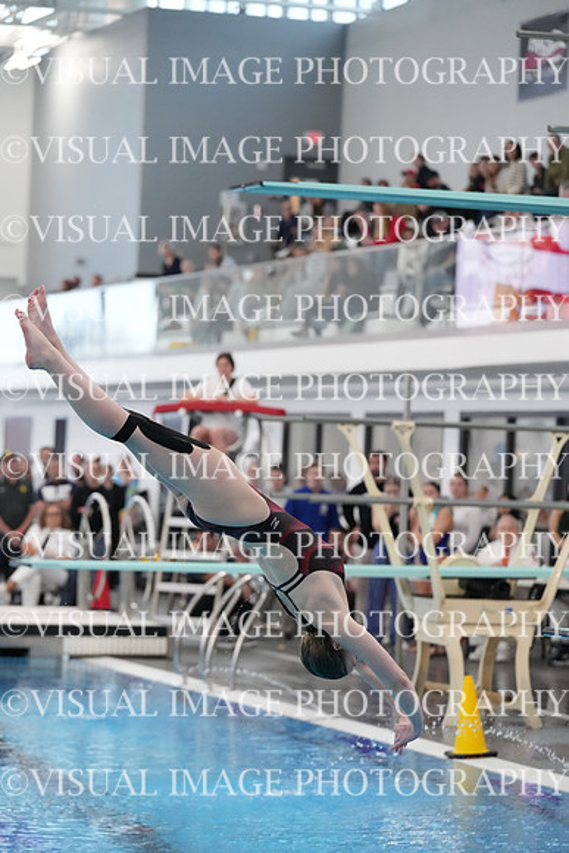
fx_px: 3033
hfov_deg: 10.7
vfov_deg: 16.0
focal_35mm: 128
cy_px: 426
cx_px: 284
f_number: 4
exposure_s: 1/1250
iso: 6400
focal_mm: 128
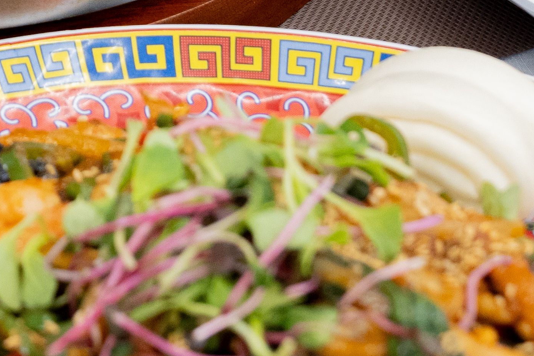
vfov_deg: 7.8
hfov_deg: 11.8
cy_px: -307
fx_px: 2521
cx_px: -161
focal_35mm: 170
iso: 1250
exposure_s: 1/250
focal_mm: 34
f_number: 5
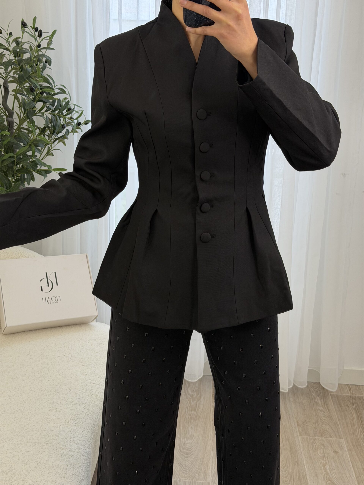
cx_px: 182
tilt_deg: -28.9
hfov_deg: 30.3
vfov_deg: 39.7
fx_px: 673
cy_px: 242
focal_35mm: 48
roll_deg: -1.6
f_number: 1.78
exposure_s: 1/100
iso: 64
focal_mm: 6.76
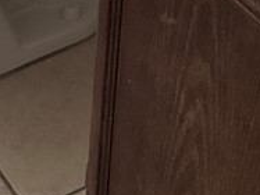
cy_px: -143
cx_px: 65
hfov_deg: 12.4
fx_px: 1193
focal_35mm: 159
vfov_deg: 9.0
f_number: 1.8
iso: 100
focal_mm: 3
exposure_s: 1/60
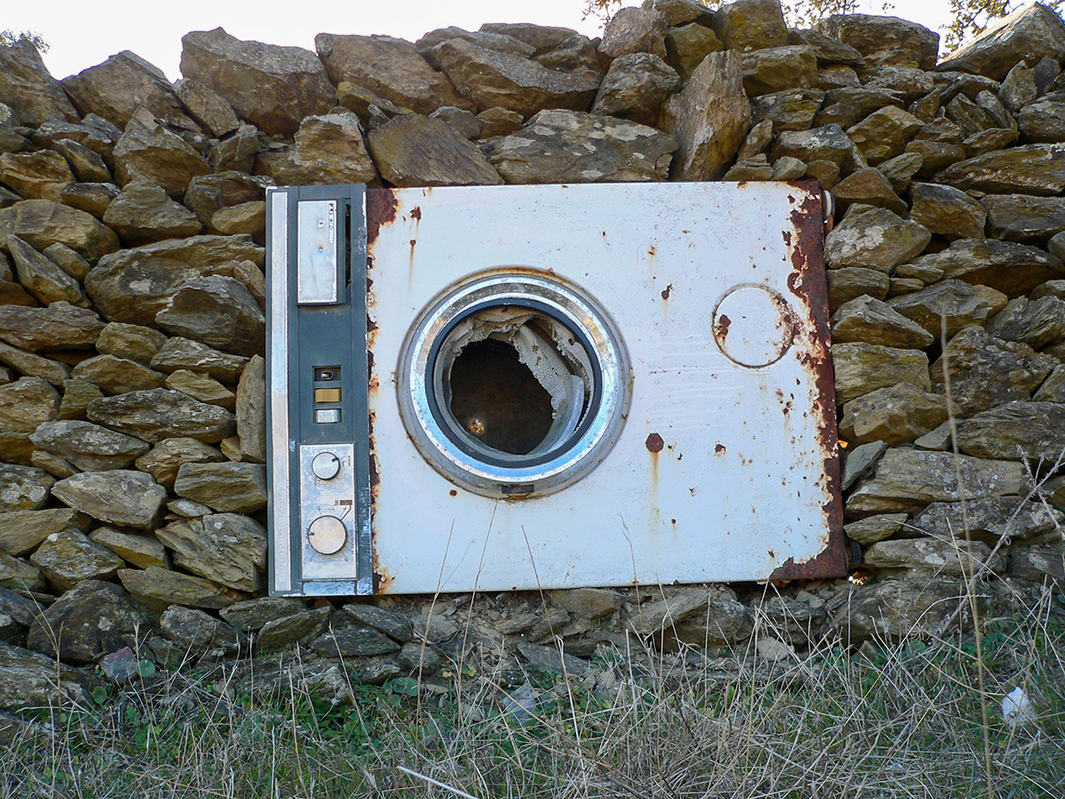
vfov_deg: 39.7
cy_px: 400
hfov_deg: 51.4
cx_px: 532
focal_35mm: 36
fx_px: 1108
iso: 80
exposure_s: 1/125
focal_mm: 6
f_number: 3.3
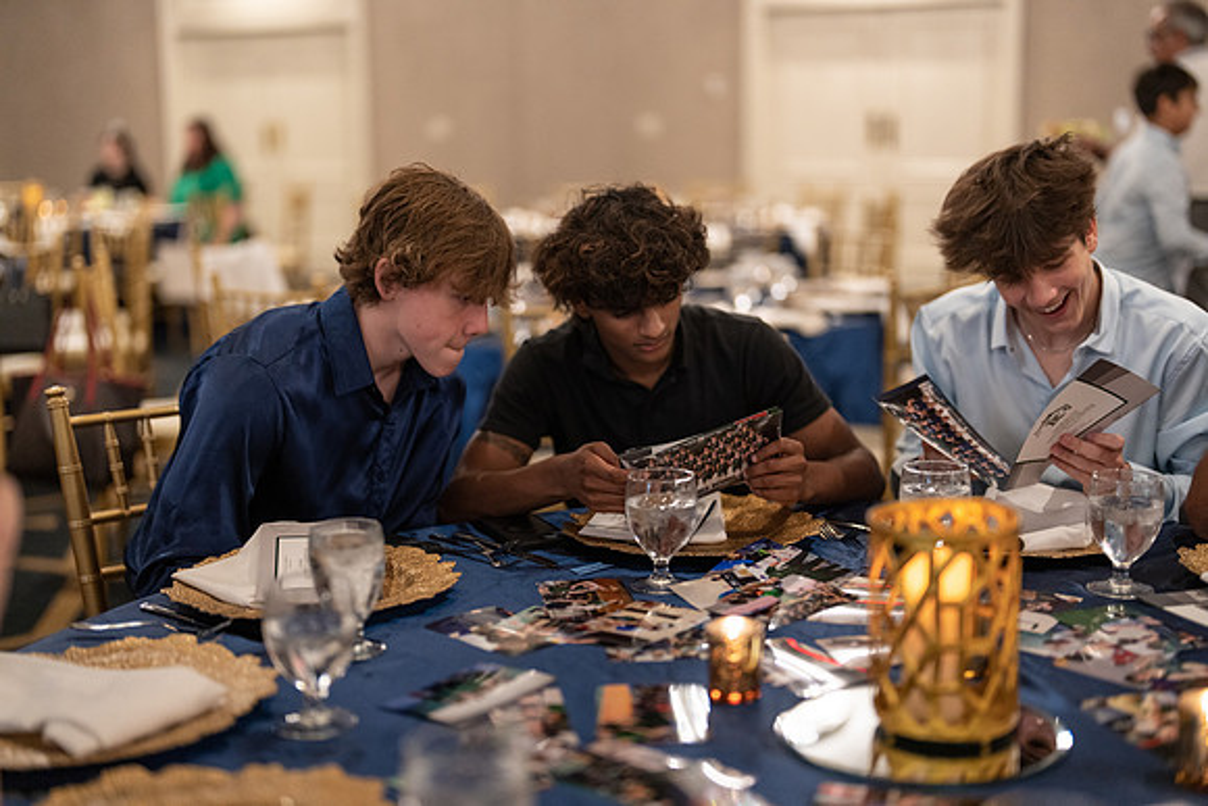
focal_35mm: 50
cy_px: 403
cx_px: 604
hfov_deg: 39.6
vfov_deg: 27.0
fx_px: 1678
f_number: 1.2
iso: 1250
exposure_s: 1/320
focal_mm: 50
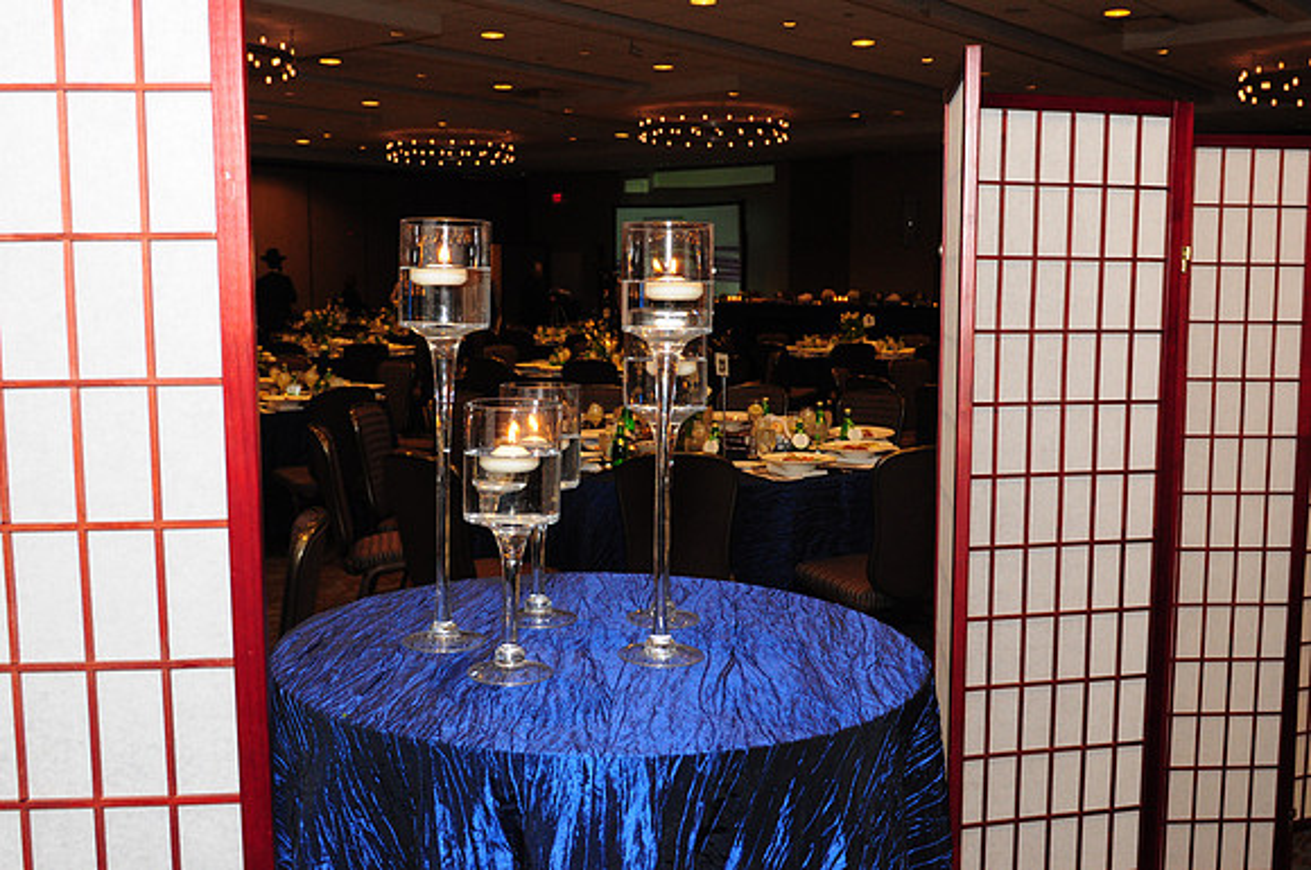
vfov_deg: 36.8
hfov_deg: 53.2
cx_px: 656
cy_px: 435
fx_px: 1309
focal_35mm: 36
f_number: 6.3
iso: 1000
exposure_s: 1/60
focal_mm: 24
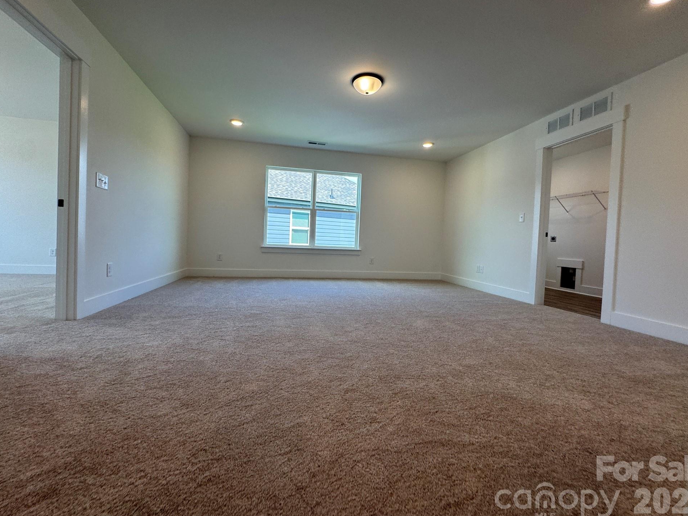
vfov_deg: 81.7
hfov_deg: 98.2
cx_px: 343
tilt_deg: -2.7
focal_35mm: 15
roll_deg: -4.0
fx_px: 298
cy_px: 250
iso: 64
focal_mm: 2.22
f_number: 2.2
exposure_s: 1/120
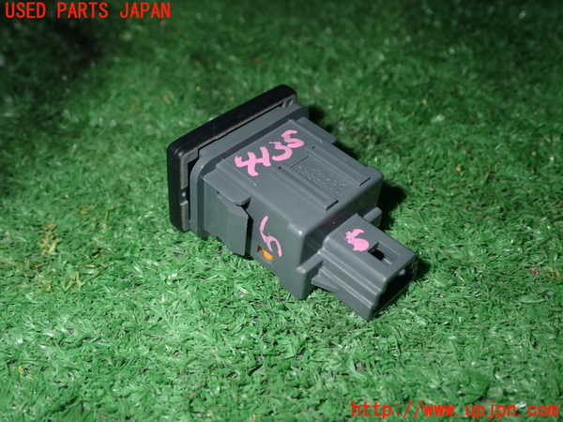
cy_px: 211
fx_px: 667
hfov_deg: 45.8
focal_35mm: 41
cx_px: 282
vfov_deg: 35.1
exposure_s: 1/40
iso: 200
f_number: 8
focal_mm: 7.31
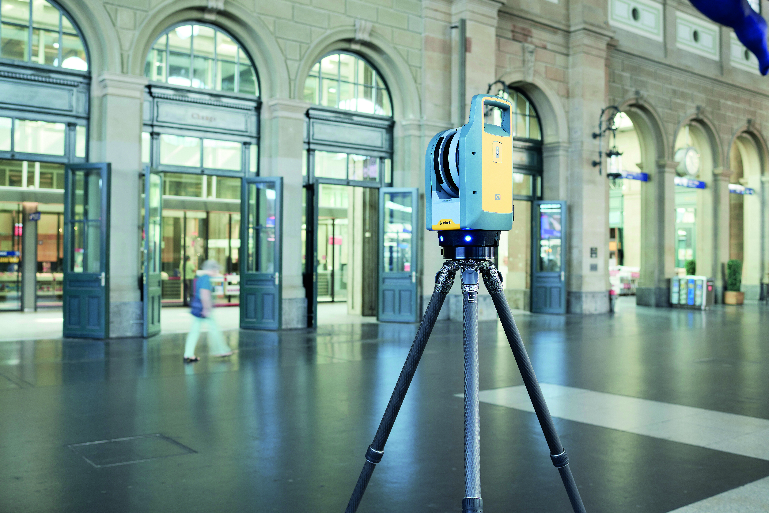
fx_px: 748
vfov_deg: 37.9
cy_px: 256
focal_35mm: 35
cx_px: 384
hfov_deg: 54.4
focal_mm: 35
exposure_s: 1/10
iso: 100
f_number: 5.6
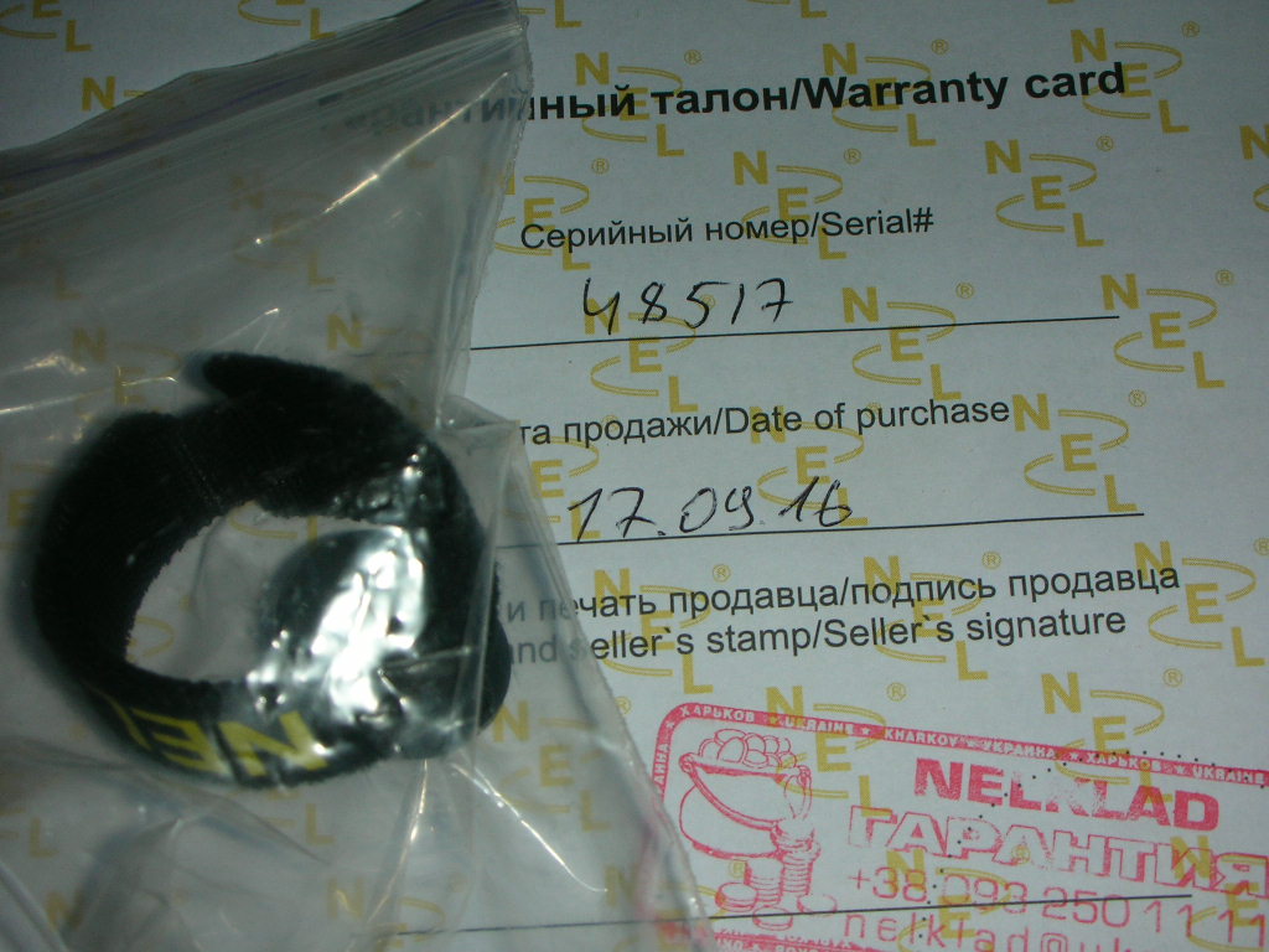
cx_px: 634
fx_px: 2236
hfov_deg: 31.7
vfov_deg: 24.0
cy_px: 476
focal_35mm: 61
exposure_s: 1/120
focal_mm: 10.1
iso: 50
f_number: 11.3
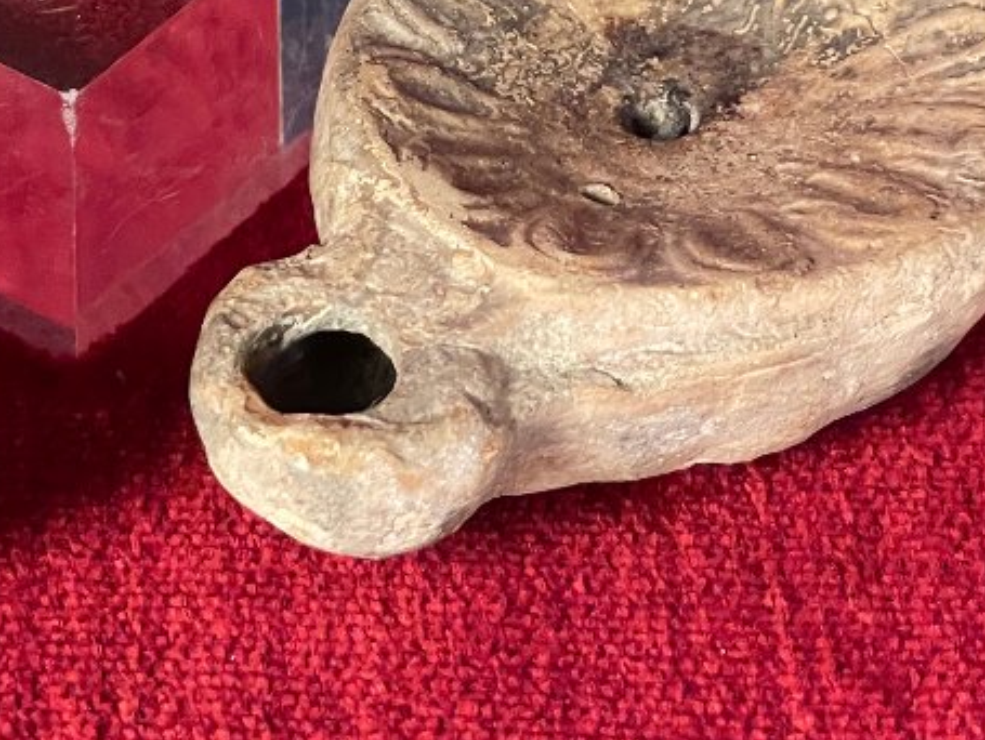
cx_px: 58
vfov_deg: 10.8
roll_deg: +0.4
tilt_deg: -36.1
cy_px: 19
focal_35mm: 137
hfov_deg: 14.2
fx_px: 3901
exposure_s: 1/60
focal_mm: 6
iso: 640
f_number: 2
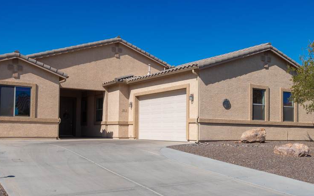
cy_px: 112
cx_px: 164
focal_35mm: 43
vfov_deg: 29.8
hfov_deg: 46.2
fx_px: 368
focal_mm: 24
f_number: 6.3
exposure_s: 1/800
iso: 100
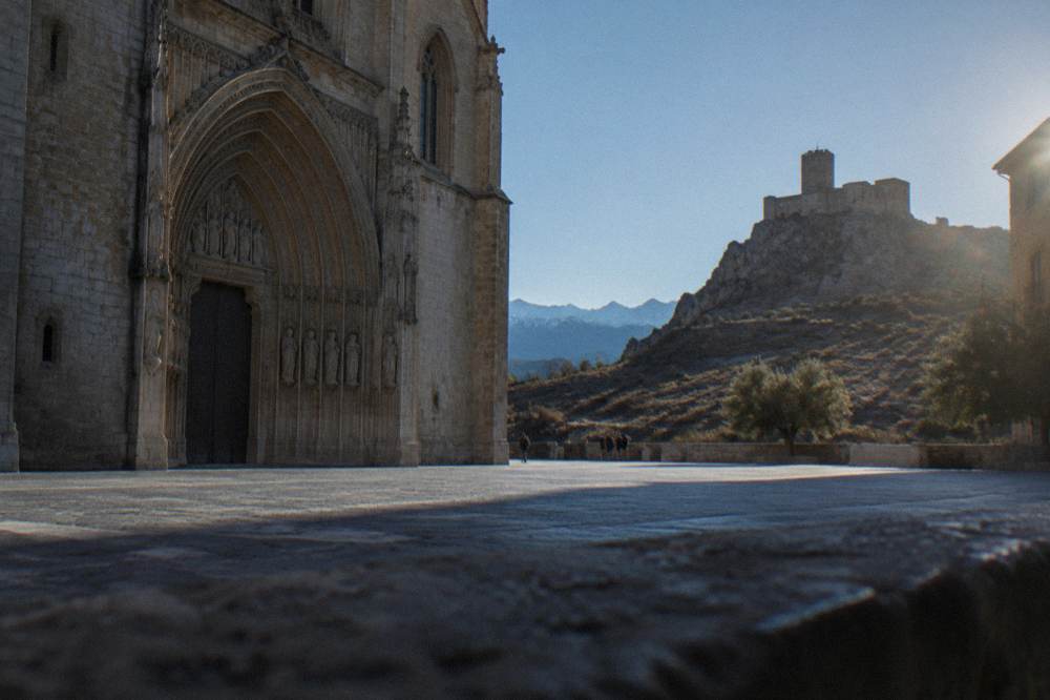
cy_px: 350
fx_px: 1020
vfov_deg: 37.8
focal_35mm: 35
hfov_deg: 54.5
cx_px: 525
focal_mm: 35
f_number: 7.1
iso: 640
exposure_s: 1/400
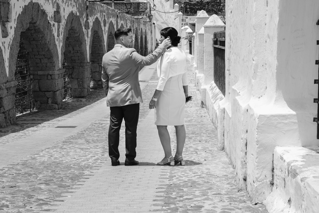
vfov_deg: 24.2
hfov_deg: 35.6
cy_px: 106
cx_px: 160
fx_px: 496
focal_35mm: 56
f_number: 10
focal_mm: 37.6
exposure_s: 1/125
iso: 100
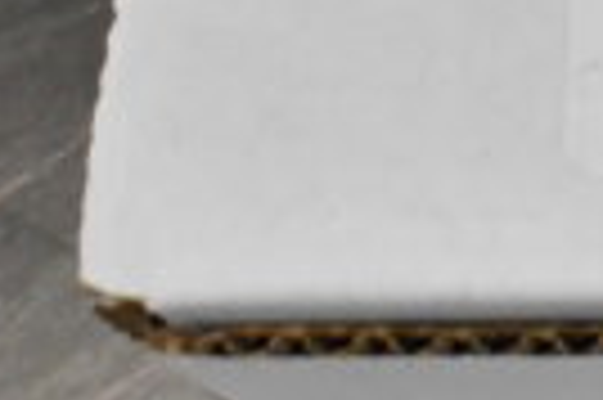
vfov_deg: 7.0
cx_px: 1107
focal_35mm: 191
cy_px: -258
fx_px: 3195
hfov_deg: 10.1
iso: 6400
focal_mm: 28
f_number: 11
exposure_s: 1/500
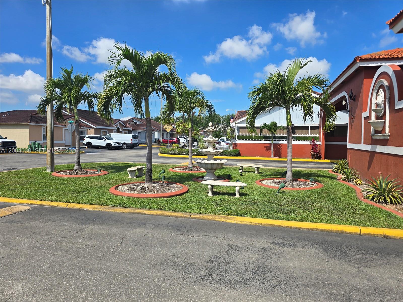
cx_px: 202
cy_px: 151
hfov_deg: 73.9
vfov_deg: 58.9
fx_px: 268
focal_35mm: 23
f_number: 1.7
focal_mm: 6.3
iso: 12
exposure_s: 1/986
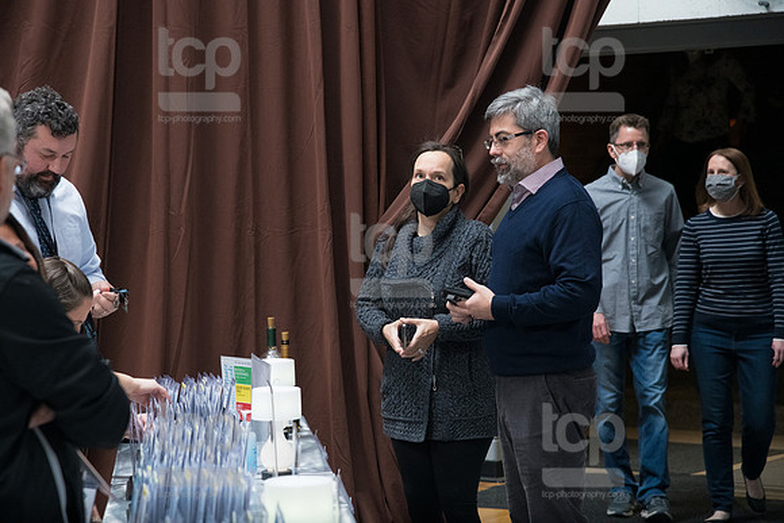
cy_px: 262
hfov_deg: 18.3
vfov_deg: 12.2
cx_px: 392
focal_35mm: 112
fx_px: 2440
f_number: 5.6
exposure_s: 1/250
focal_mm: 112
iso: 4000
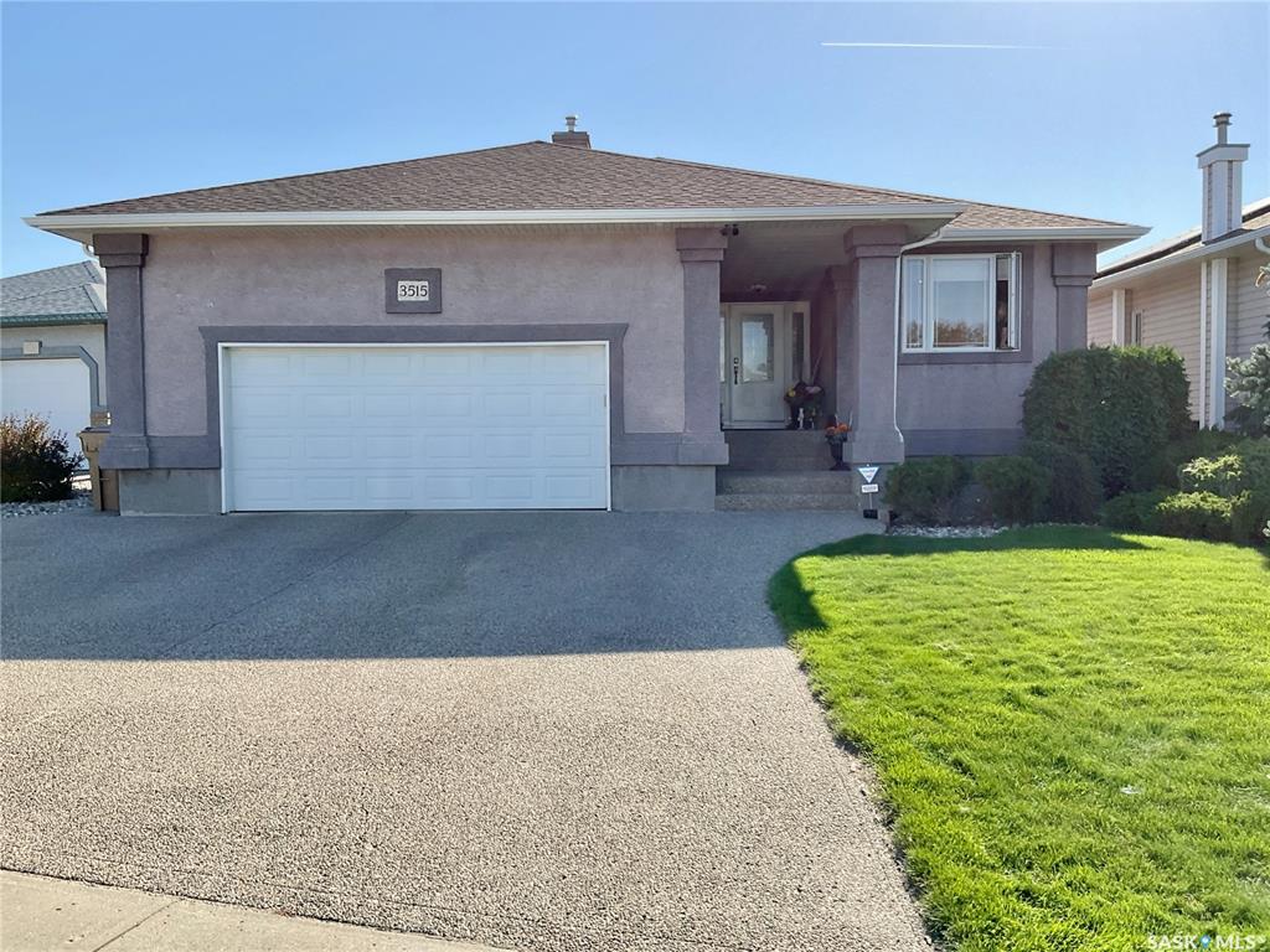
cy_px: 476
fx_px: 1064
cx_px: 635
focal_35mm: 29
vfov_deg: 48.2
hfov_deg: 61.7
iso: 16
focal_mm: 3
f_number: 1.8
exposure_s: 1/1675
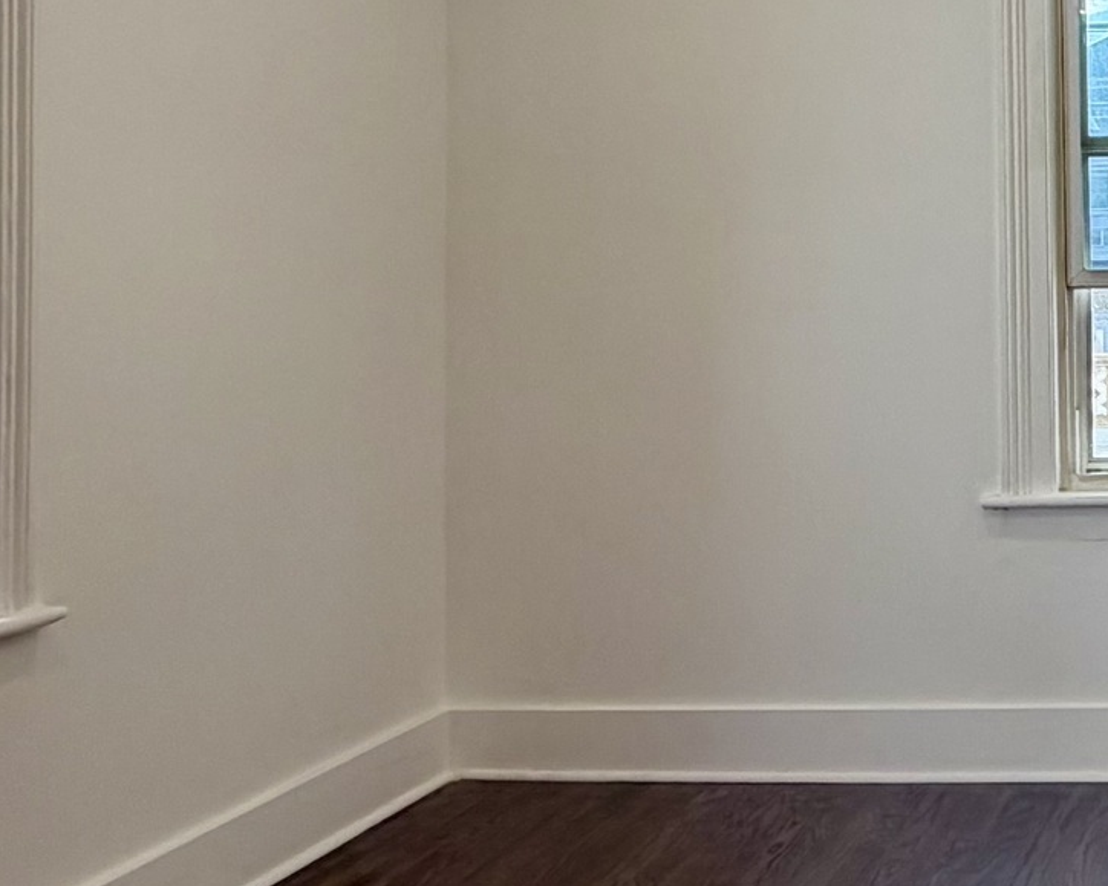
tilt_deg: +1.6
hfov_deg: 28.9
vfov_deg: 25.9
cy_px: 233
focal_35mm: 58
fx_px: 1902
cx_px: 1272
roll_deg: +0.8
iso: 64
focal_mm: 2.22
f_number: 2.2
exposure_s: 1/120
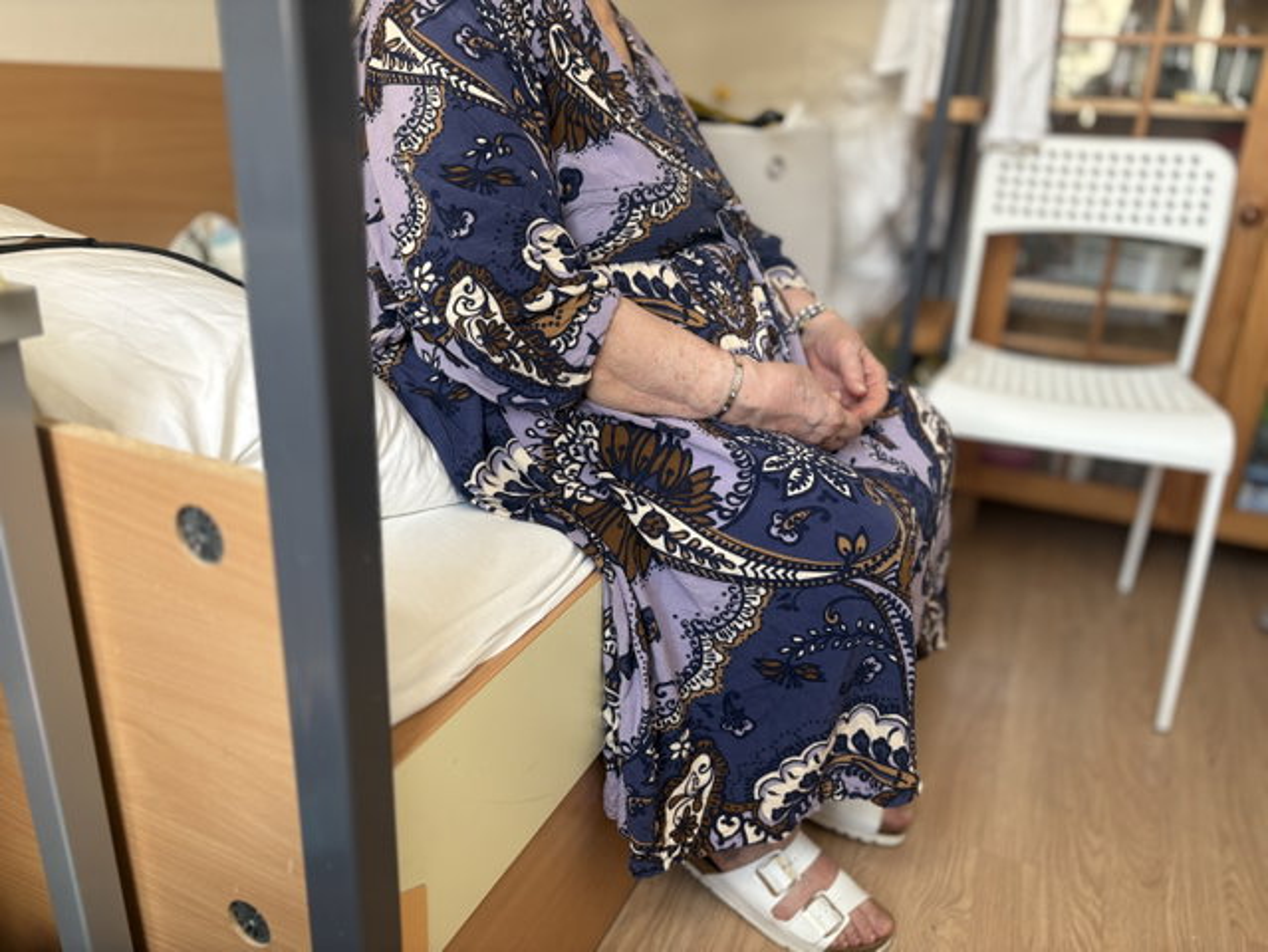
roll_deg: -2.1
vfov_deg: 53.1
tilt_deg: -21.8
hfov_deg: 67.3
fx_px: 953
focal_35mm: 26
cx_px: 634
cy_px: 476
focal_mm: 5.96
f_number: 1.6
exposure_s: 1/88
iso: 125
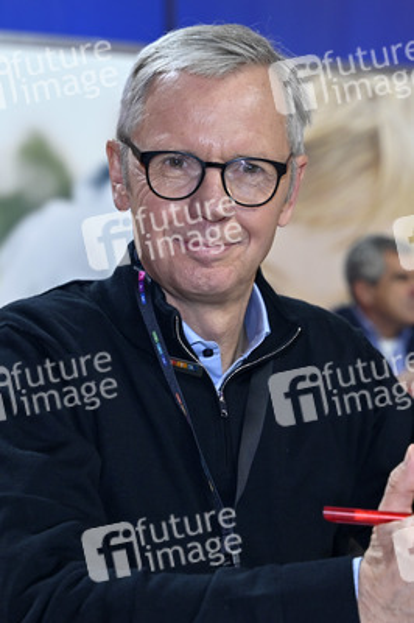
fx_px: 1019
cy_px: 312
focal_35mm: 59
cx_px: 207
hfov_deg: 23.0
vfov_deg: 34.0
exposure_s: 1/200
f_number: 4
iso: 1000
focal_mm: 59
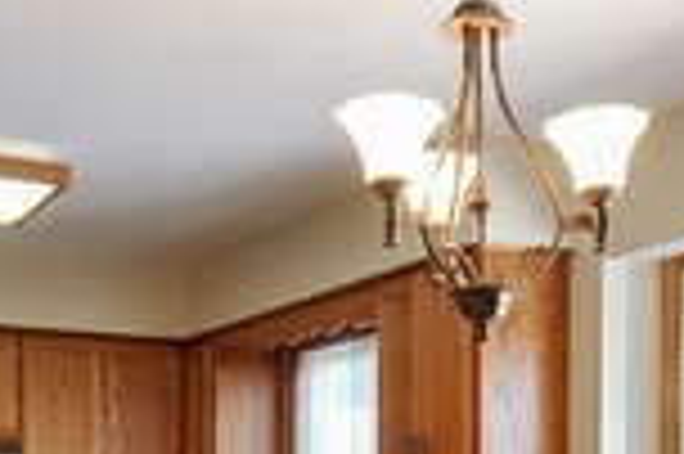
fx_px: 1442
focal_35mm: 76
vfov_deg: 17.2
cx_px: 310
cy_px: 515
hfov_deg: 26.7
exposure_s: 1/3
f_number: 8
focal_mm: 12
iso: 100
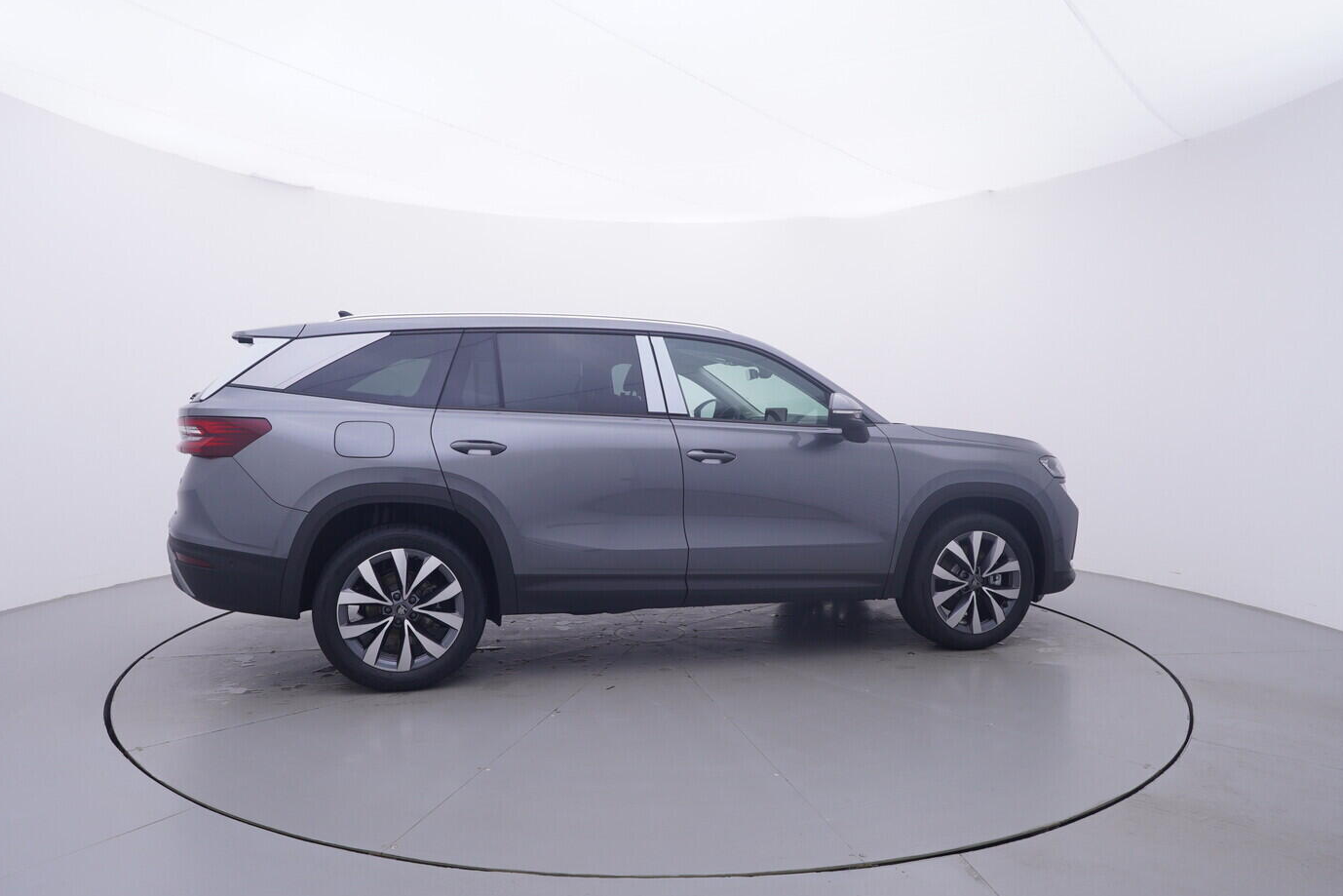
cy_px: 459
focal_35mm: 24
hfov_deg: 74.8
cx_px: 646
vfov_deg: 54.1
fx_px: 878
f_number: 5
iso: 200
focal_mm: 15
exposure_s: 1/80
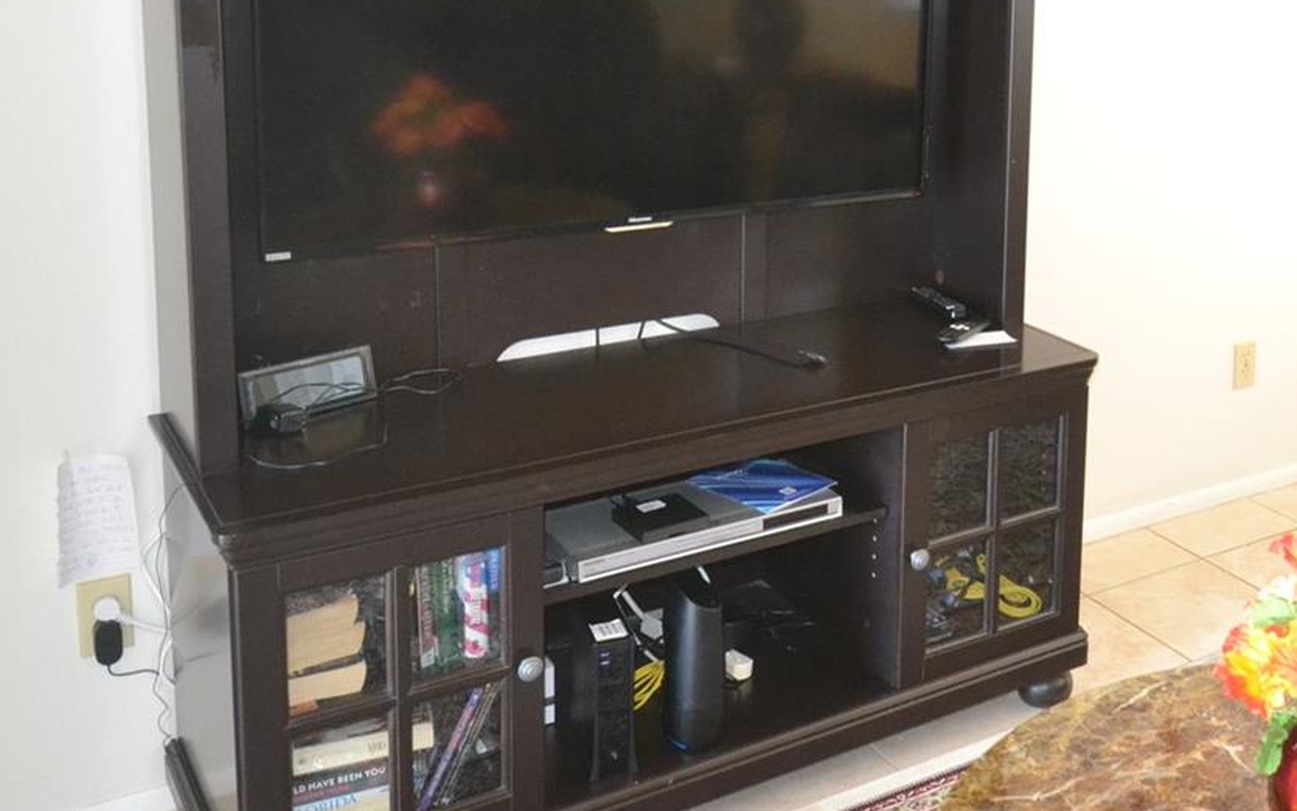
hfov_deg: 45.3
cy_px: 117
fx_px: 1449
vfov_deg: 30.2
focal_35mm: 41
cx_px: 1070
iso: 2200
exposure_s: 1/60
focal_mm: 14
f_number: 4
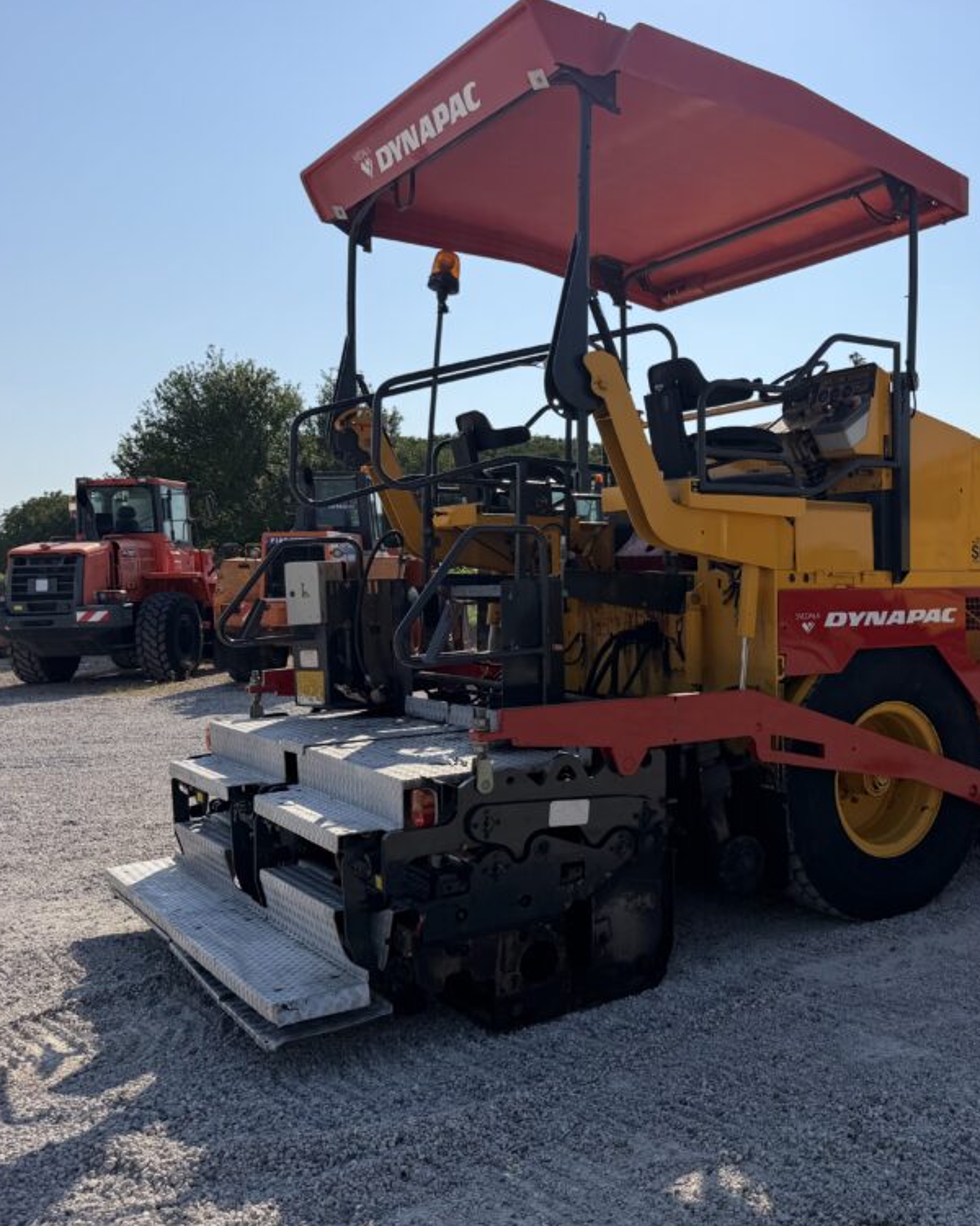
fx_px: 1160
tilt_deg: -1.3
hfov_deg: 43.8
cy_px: 618
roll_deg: +0.5
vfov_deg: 55.7
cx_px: 769
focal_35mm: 32
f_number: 1.78
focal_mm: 6.76
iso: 80
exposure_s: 1/8130
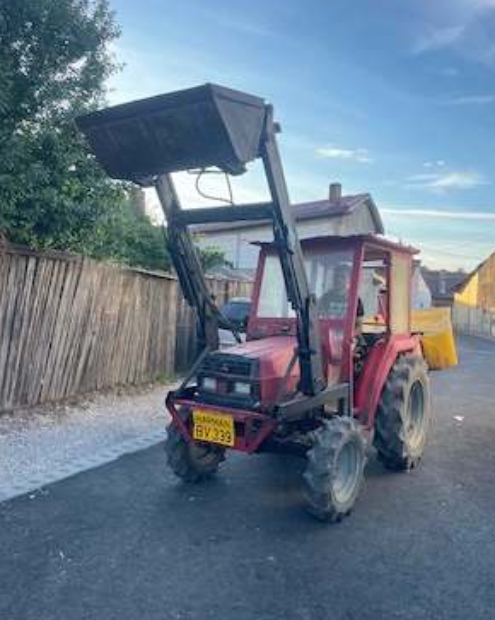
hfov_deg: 51.5
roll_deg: -1.8
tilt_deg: -2.1
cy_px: 323
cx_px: 242
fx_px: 513
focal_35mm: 28
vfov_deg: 62.2
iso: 32
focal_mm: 4.2
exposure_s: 1/489
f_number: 1.6
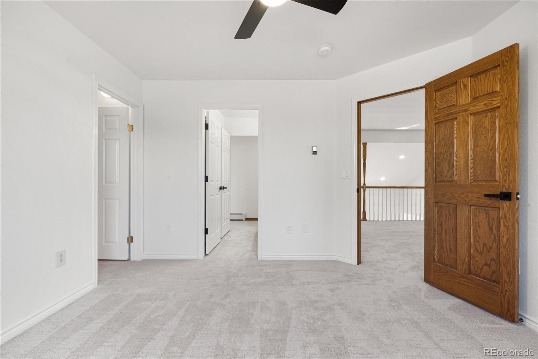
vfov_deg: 73.8
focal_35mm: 16
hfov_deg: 96.7
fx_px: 239
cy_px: 180
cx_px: 269
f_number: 8
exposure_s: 1/1.67
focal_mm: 16
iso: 200
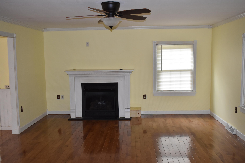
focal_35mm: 36
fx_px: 245
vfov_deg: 36.9
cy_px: 82
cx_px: 122
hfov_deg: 53.1
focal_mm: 24
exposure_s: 1/100
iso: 800
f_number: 5
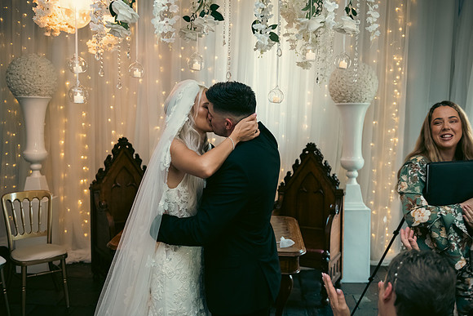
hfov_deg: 53.1
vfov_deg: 36.9
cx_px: 236
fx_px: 473
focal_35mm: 36
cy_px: 158
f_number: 3.5
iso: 1250
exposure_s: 1/160
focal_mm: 36
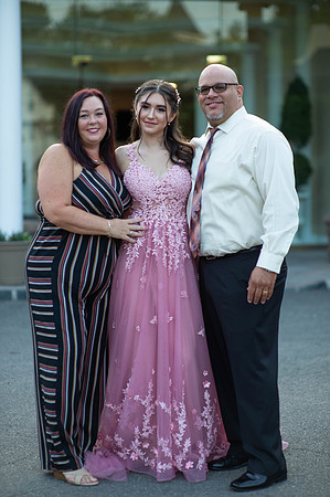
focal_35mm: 85
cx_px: 165
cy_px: 248
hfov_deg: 16.0
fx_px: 1171
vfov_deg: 23.9
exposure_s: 1/800
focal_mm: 85
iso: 250
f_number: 2
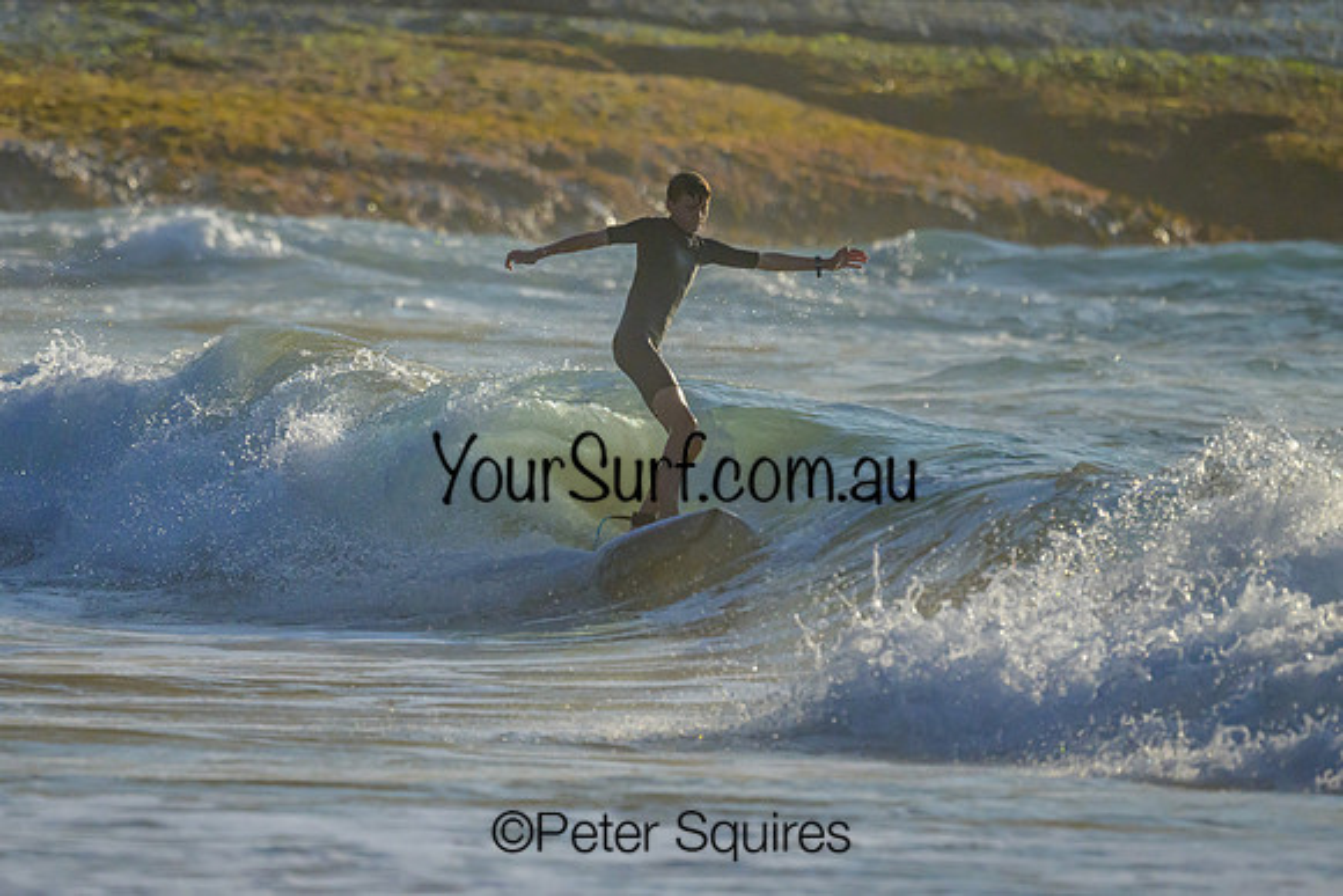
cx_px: 568
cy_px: 364
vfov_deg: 1.3
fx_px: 40982
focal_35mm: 1098
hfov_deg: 1.9
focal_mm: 800
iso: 2000
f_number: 6.3
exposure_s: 1/2000
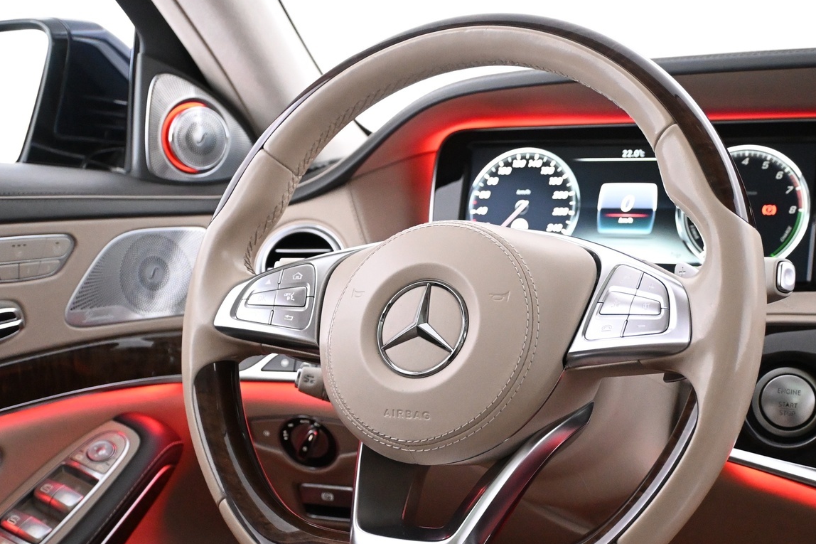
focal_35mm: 49
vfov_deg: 27.5
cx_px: 461
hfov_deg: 40.5
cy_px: 351
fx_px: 1104
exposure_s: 1/40
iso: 5600
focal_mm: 23
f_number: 4.2
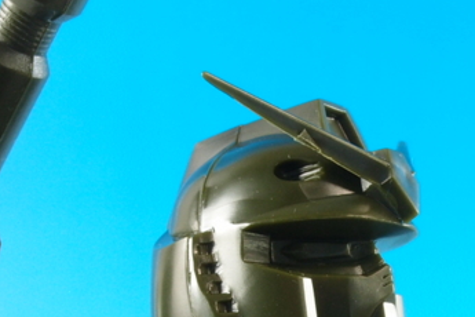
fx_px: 1464
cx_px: 423
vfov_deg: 12.1
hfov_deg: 18.1
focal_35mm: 111
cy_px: 382
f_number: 8
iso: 100
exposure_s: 1/2
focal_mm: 9.87
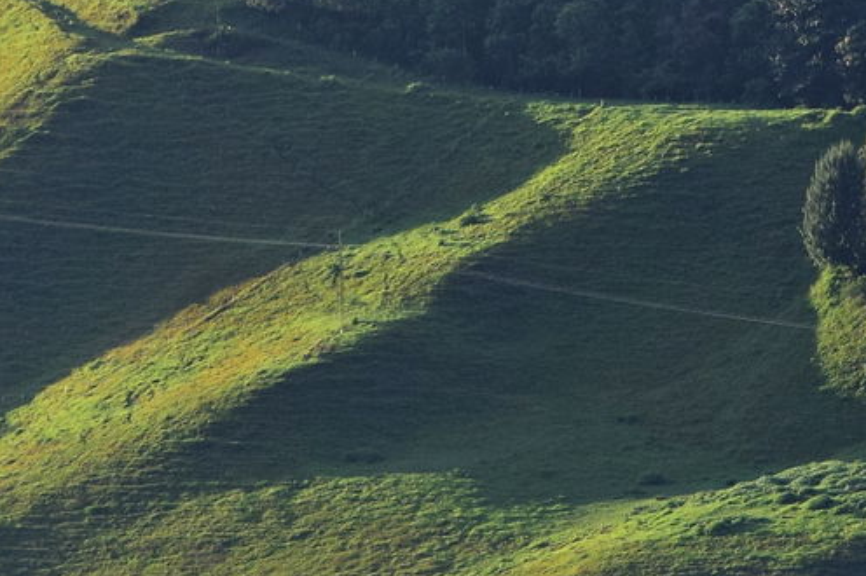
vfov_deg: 1.9
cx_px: 880
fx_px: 17043
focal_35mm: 709
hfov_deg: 2.9
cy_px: -162
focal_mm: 122
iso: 200
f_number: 5
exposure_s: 1/800
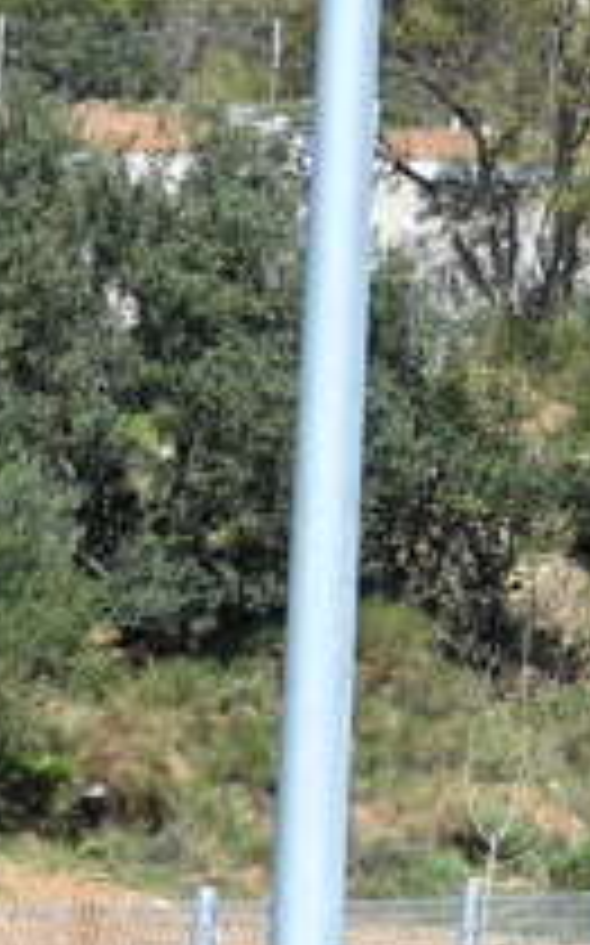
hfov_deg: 3.9
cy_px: 2104
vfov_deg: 6.5
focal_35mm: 310
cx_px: -1946
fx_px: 7986
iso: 100
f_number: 4
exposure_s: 1/1000
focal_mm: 40
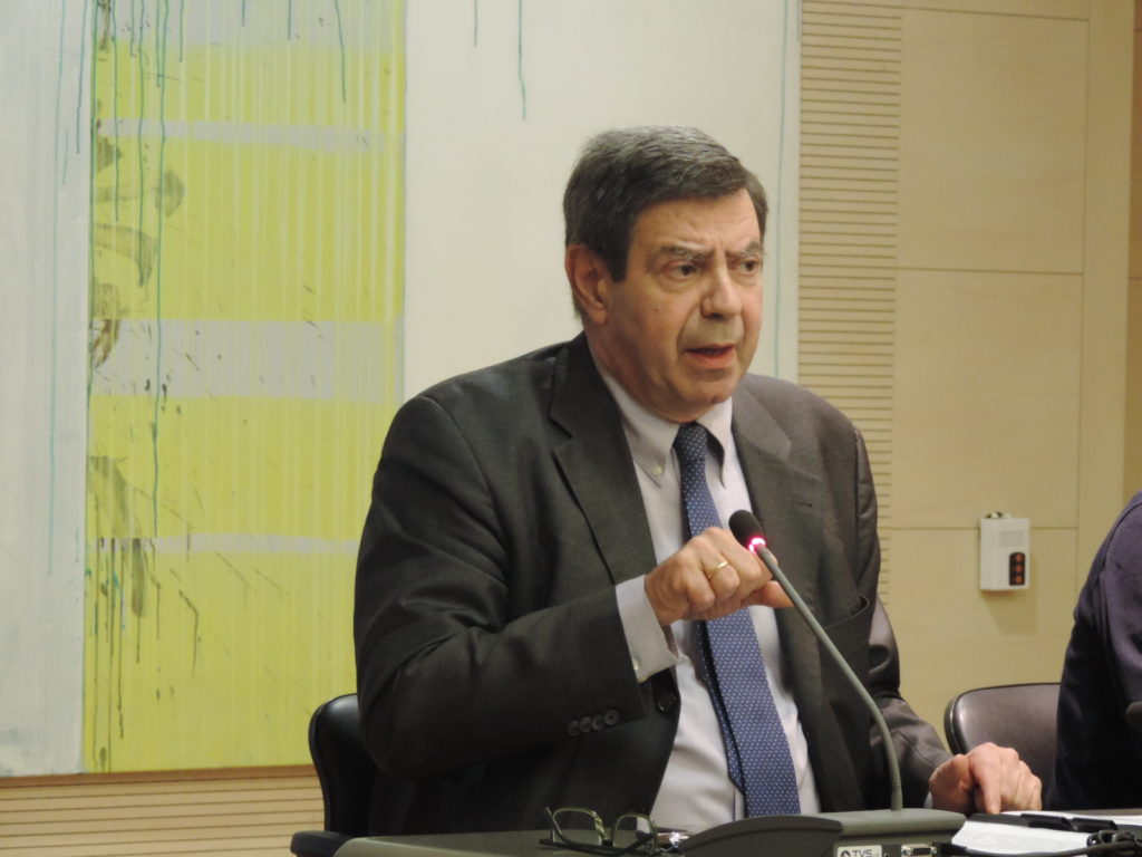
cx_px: 571
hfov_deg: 10.7
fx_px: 6103
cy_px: 428
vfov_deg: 8.0
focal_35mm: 185
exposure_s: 1/15
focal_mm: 33
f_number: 4.6
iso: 800
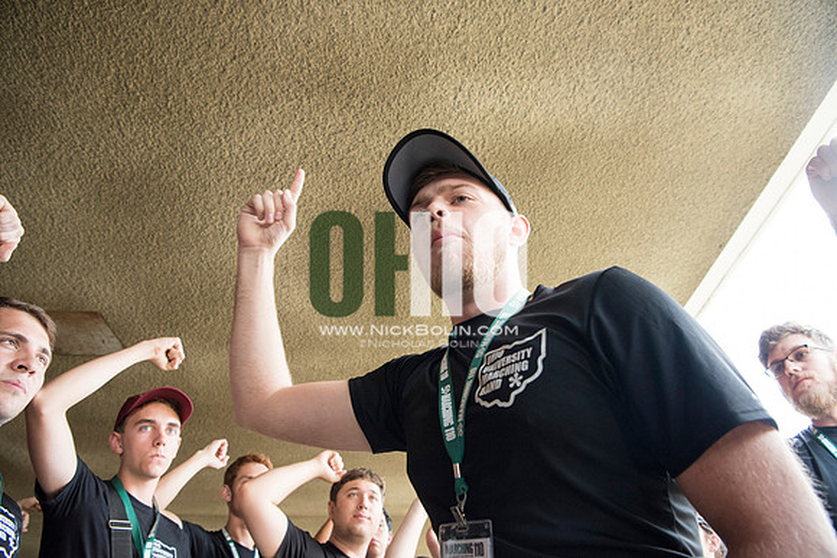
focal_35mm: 24
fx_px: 558
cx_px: 418
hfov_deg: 73.7
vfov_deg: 53.2
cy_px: 279
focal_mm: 24
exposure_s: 1/320
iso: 2500
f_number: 5
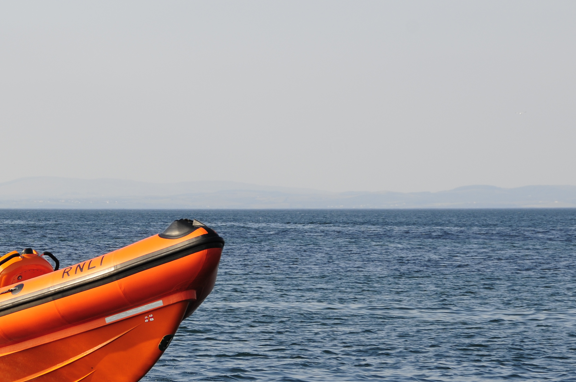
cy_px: 281
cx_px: 96
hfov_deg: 9.8
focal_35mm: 210
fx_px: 3356
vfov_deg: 6.5
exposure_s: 1/320
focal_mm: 82
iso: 200
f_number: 9
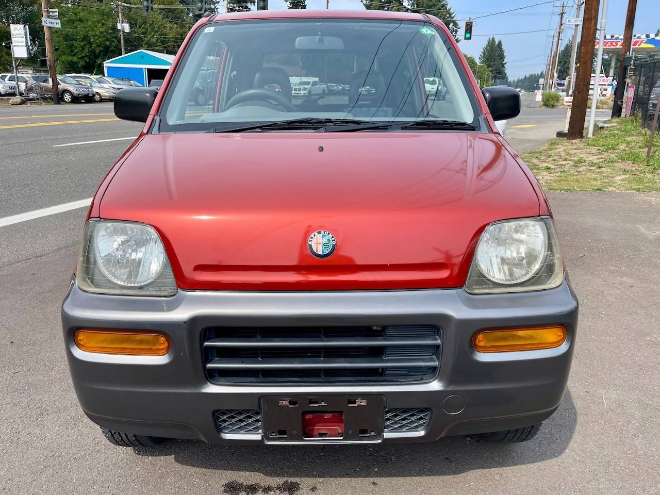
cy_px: 248
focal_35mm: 25
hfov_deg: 69.4
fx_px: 477
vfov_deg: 54.9
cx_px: 330
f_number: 1.6
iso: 32
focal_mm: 5.1
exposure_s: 1/1912
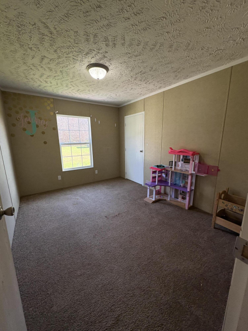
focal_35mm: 14
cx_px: 124
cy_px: 166
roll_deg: +0.5
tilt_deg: -10.7
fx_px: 134
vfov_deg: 102.1
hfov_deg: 85.7
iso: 250
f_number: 2.2
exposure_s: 1/90
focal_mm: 2.22
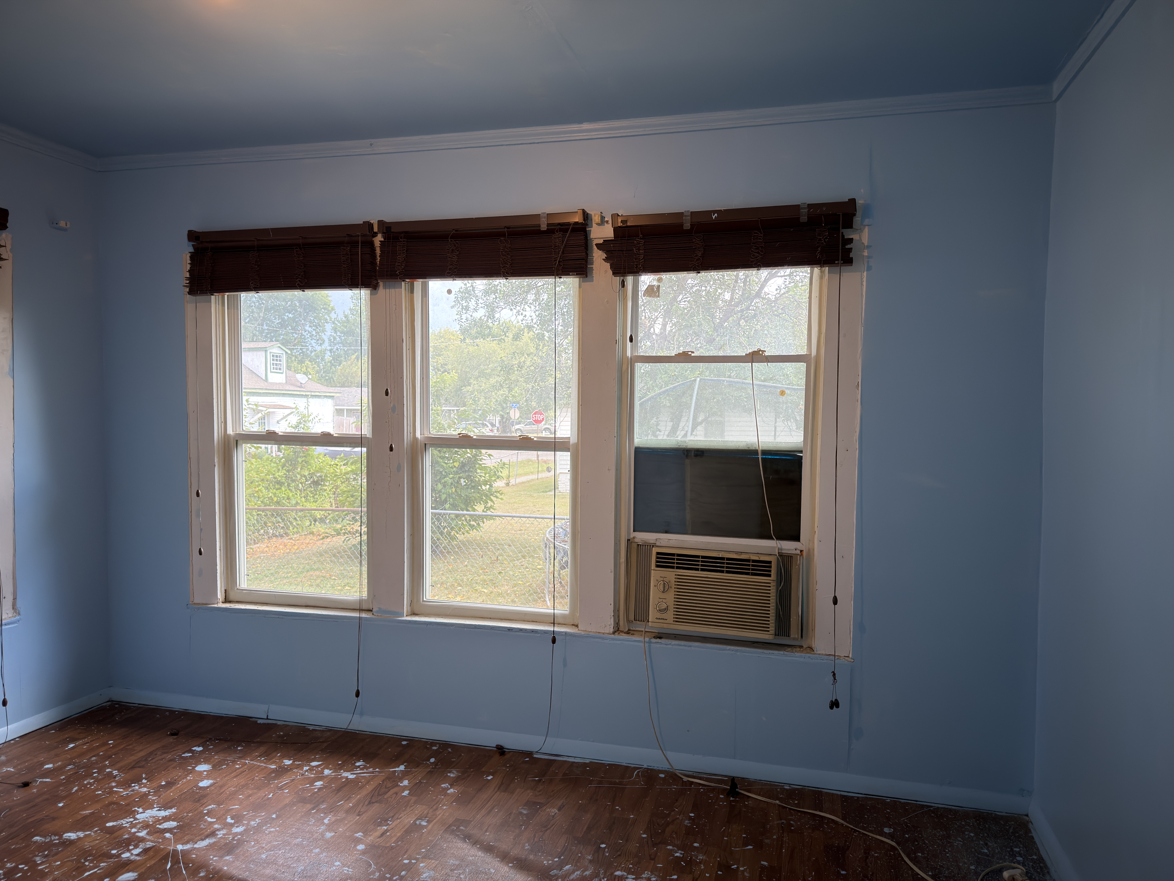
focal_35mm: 24
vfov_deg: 56.8
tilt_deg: -3.1
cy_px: 440
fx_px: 814
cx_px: 587
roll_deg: -0.6
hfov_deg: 71.6
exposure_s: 1/120
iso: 160
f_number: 1.78
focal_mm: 6.76
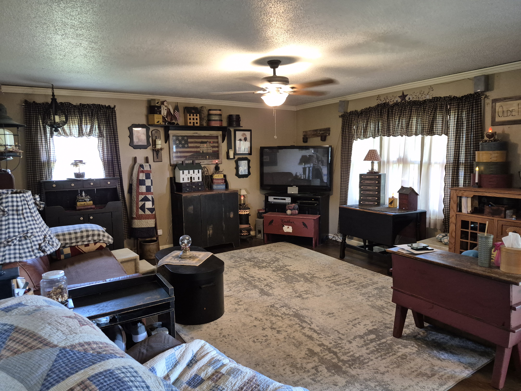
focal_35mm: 23
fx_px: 346
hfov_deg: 73.9
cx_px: 260
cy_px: 196
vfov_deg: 58.9
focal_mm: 5.4
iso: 800
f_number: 1.8
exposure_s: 1/60
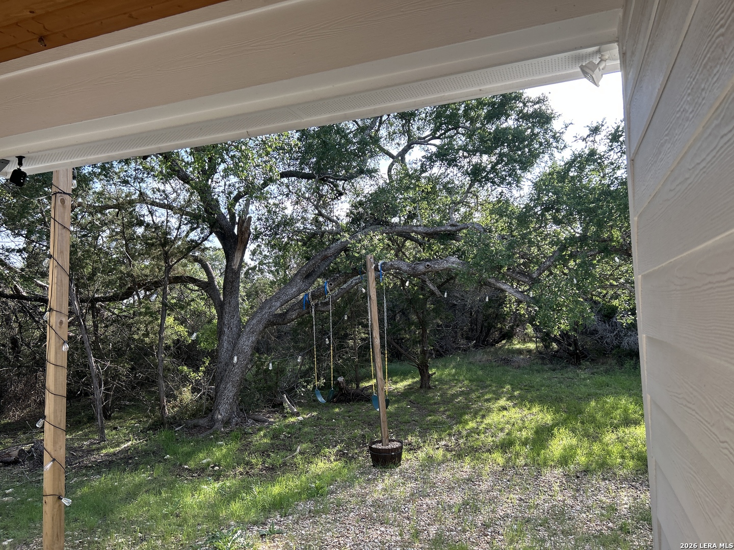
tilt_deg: +3.9
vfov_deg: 53.1
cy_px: 275
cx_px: 367
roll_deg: +1.2
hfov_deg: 67.3
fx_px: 551
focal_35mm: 26
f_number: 1.5
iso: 50
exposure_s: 1/909
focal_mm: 5.7
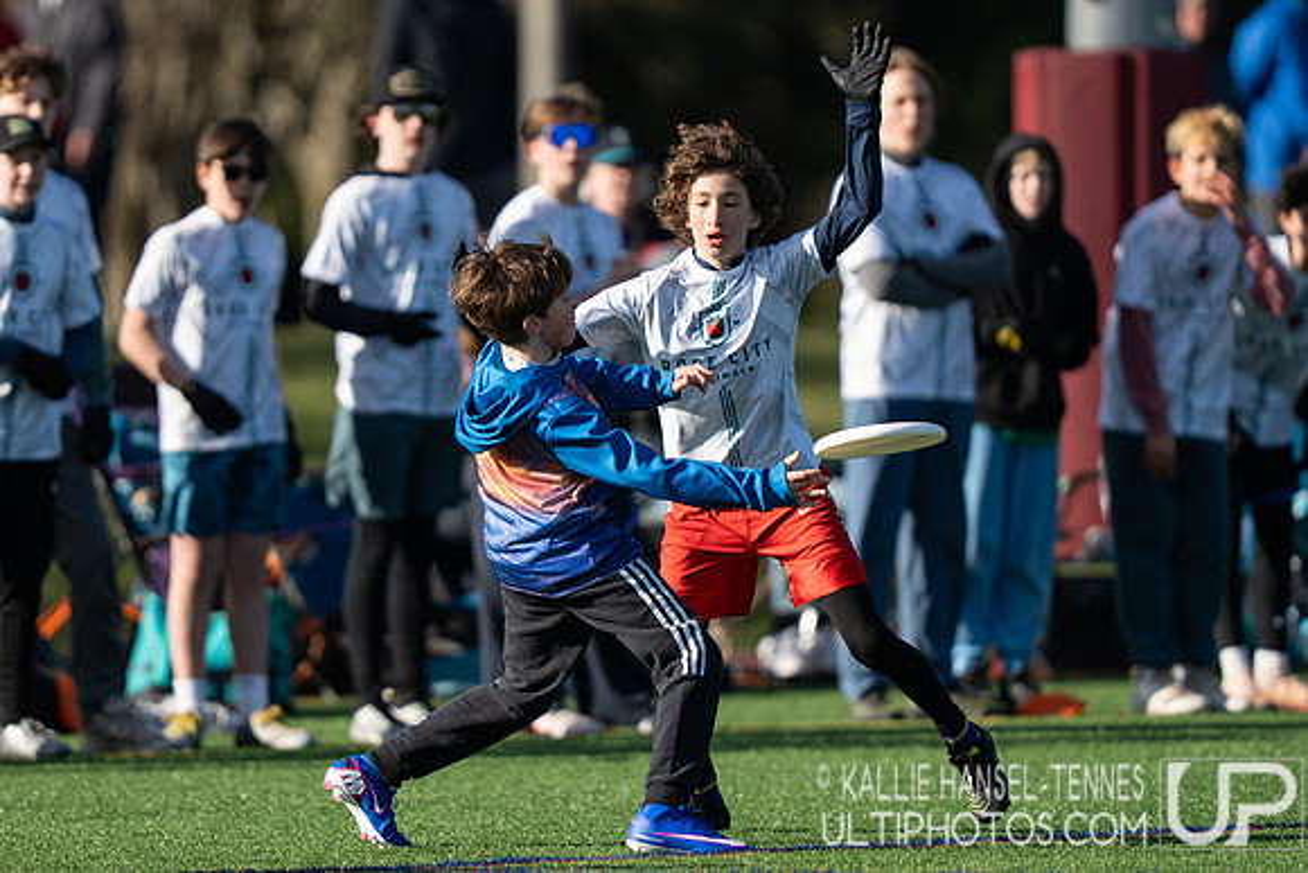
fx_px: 21896
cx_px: 444
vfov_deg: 2.3
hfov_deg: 3.4
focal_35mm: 603
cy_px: 411
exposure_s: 1/2000
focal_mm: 400
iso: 160
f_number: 2.8
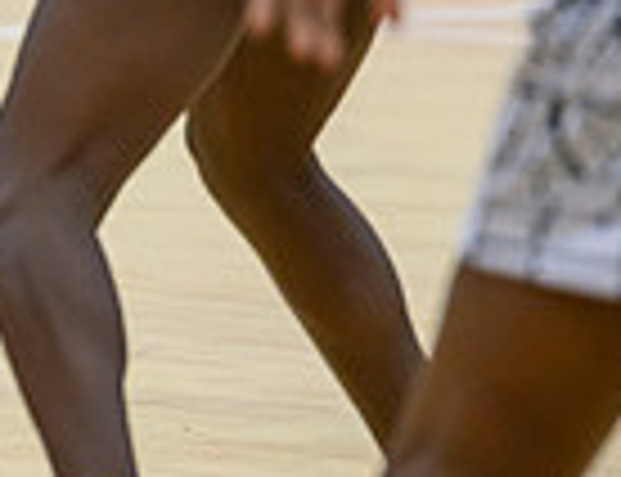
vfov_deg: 1.6
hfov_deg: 2.0
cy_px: -378
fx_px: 17391
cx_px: -860
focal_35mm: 961
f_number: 3.2
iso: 4000
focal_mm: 200
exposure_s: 1/1000
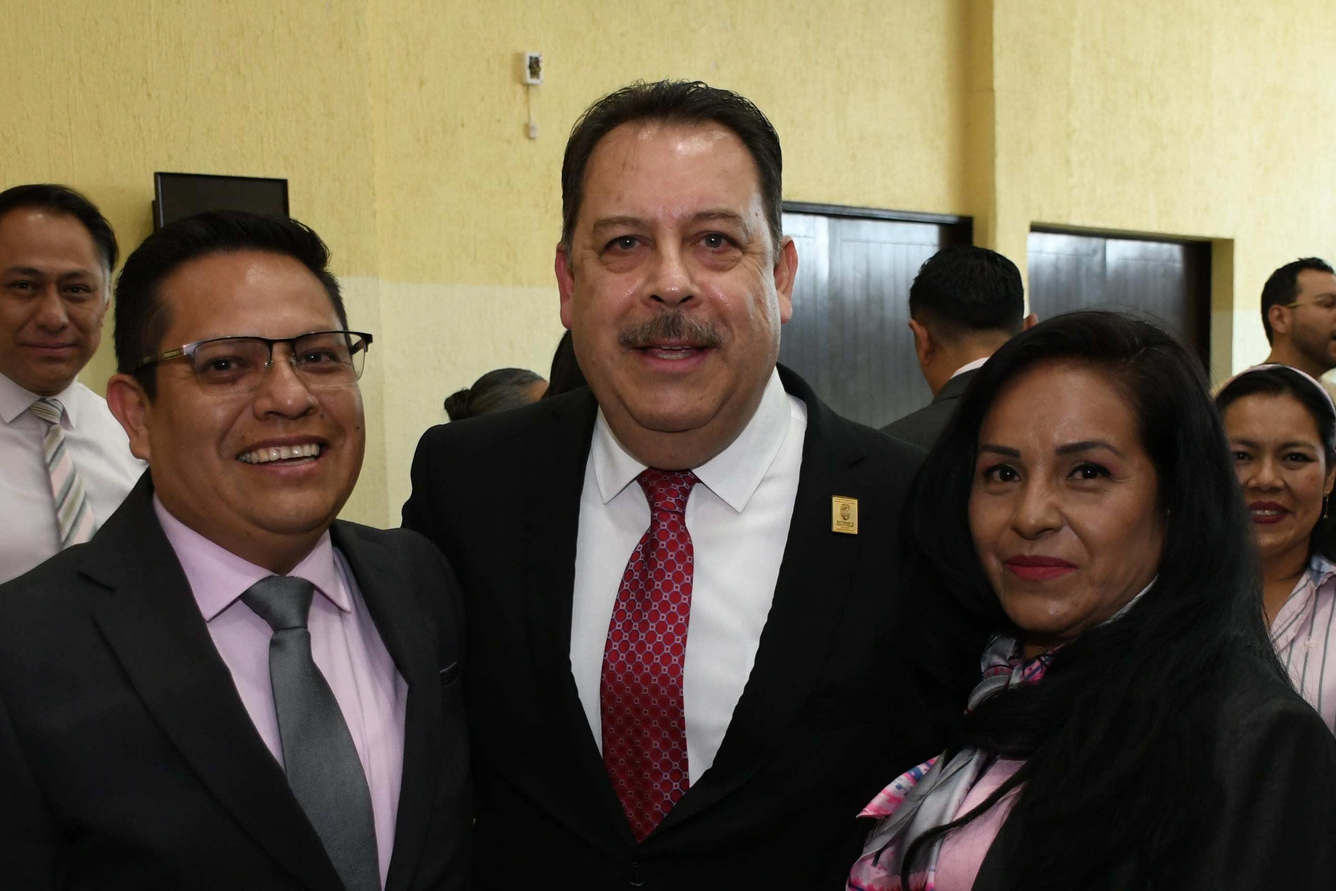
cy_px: 657
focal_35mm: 53
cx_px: 668
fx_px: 1967
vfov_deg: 25.2
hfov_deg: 37.5
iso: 800
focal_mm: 22
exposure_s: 1/100
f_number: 3.5
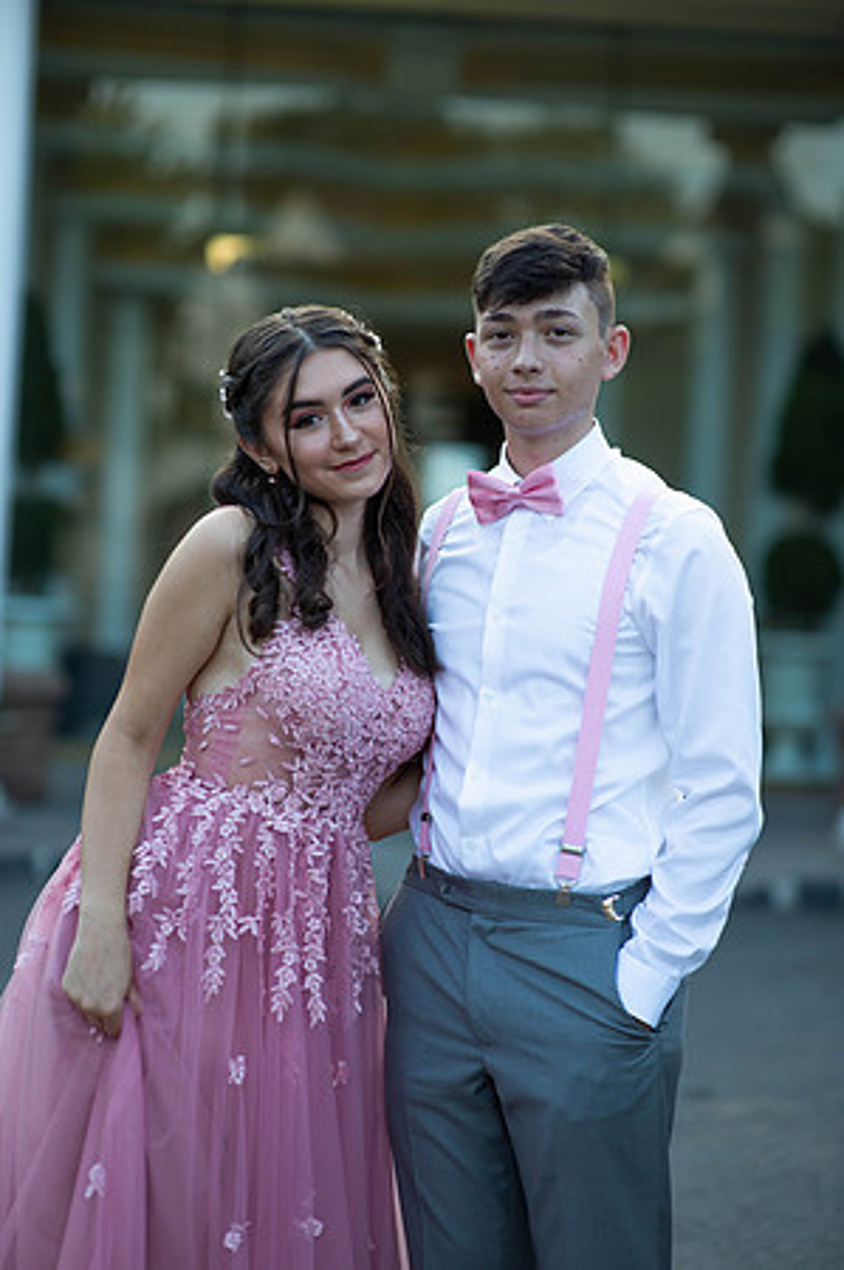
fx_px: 2996
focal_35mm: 85
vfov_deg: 23.9
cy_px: 635
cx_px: 422
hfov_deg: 16.0
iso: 250
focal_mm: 85
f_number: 2
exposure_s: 1/1000
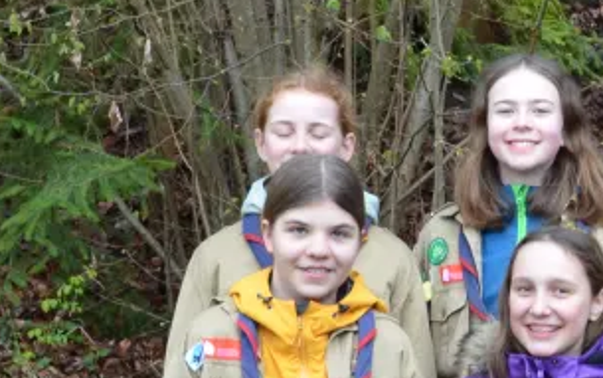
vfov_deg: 6.4
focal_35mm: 204
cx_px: 969
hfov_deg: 9.9
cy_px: 450
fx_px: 3354
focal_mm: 34
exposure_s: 1/100
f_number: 5
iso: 400
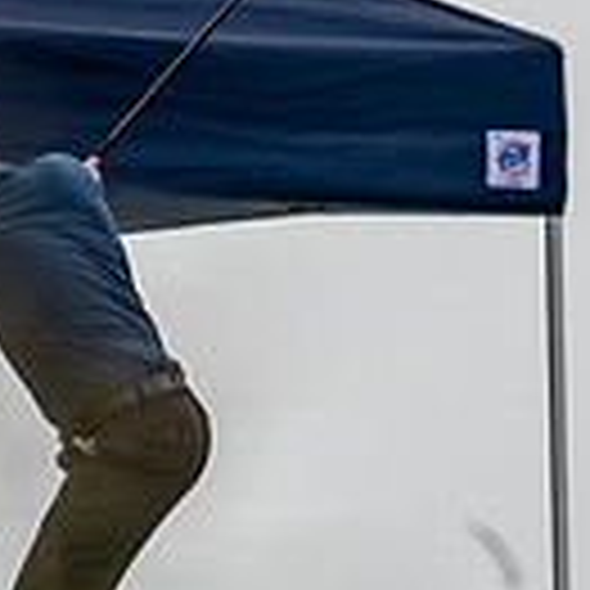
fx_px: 42597
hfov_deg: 0.8
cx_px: 225
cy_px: 245
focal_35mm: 2209
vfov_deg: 0.8
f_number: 5.6
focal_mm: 390
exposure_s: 1/2000
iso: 320
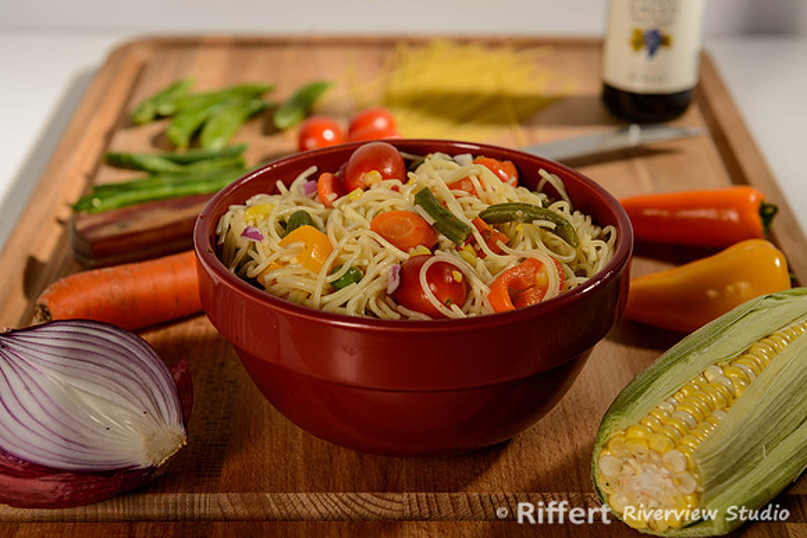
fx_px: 1467
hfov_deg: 30.8
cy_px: 269
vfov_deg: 20.8
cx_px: 404
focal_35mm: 65
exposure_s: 1/125
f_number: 6.3
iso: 100
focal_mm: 62
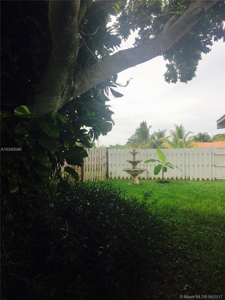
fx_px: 251
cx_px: 112
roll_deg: -0.2
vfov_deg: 61.7
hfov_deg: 48.2
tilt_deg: +0.6
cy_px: 150
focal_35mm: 29
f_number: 2.2
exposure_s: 1/578
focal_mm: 4.15
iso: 32
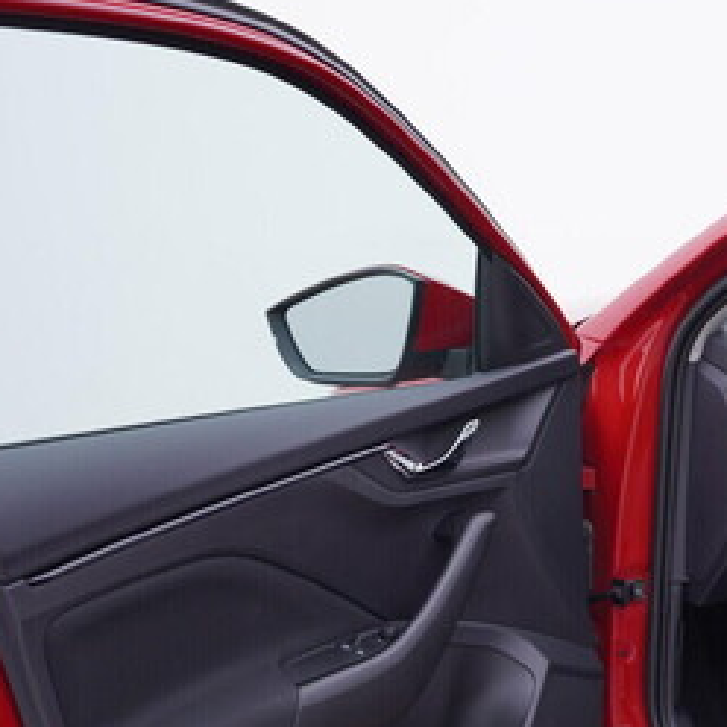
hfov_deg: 24.7
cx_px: 639
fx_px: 1616
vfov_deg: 25.1
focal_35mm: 68
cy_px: 517
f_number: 3.2
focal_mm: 24
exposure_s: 1/50
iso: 125
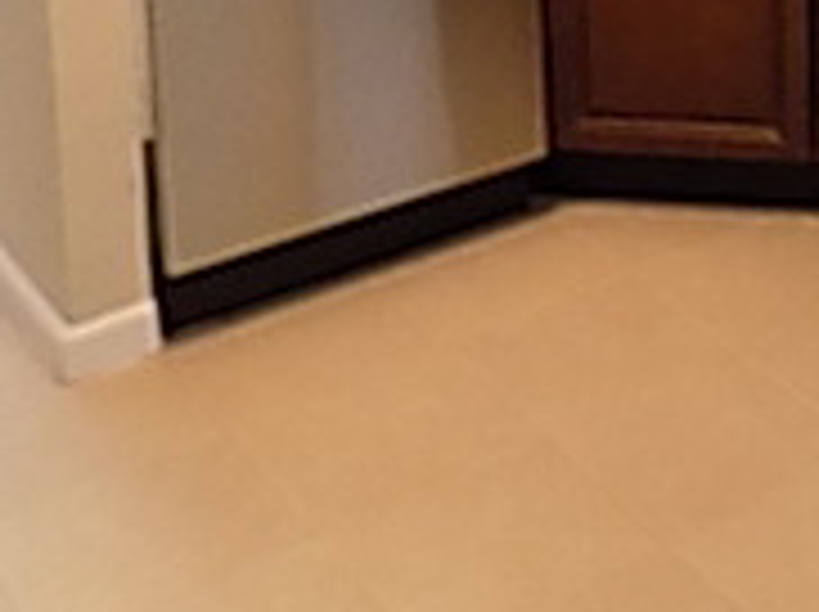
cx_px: 1116
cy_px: -410
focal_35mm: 81
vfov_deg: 16.0
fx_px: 1914
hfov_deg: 21.4
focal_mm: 4
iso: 360
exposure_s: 1/30
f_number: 3.1
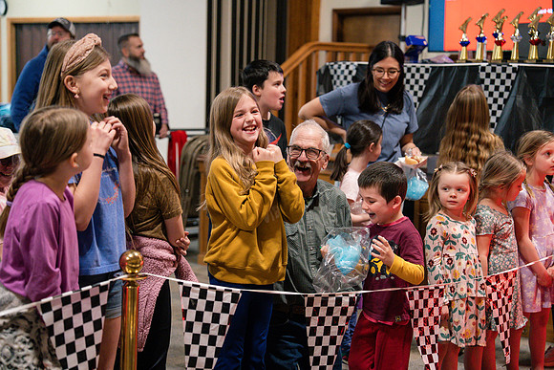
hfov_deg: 28.8
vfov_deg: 19.5
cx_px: 277
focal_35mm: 70
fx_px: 1077
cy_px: 185
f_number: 2.8
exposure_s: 1/320
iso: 2500
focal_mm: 70
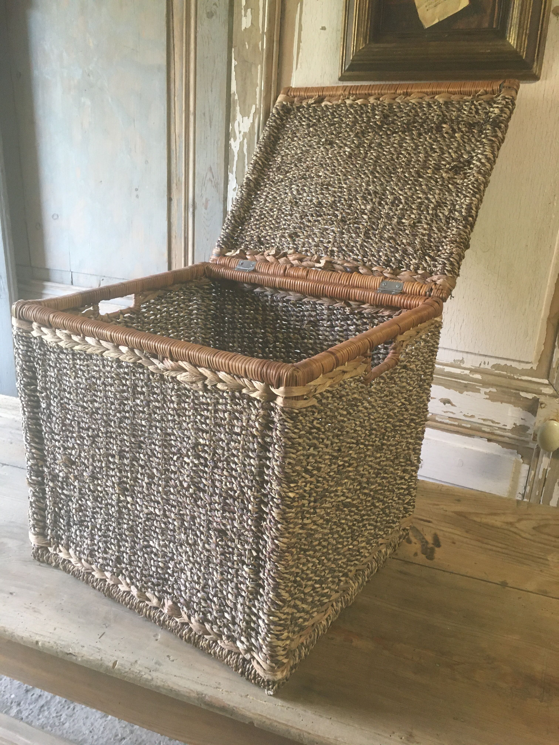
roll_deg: -1.9
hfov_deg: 48.2
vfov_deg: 61.7
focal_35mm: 29
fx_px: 624
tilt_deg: -20.2
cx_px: 280
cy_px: 372
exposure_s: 1/33
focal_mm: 4.15
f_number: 2.2
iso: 160
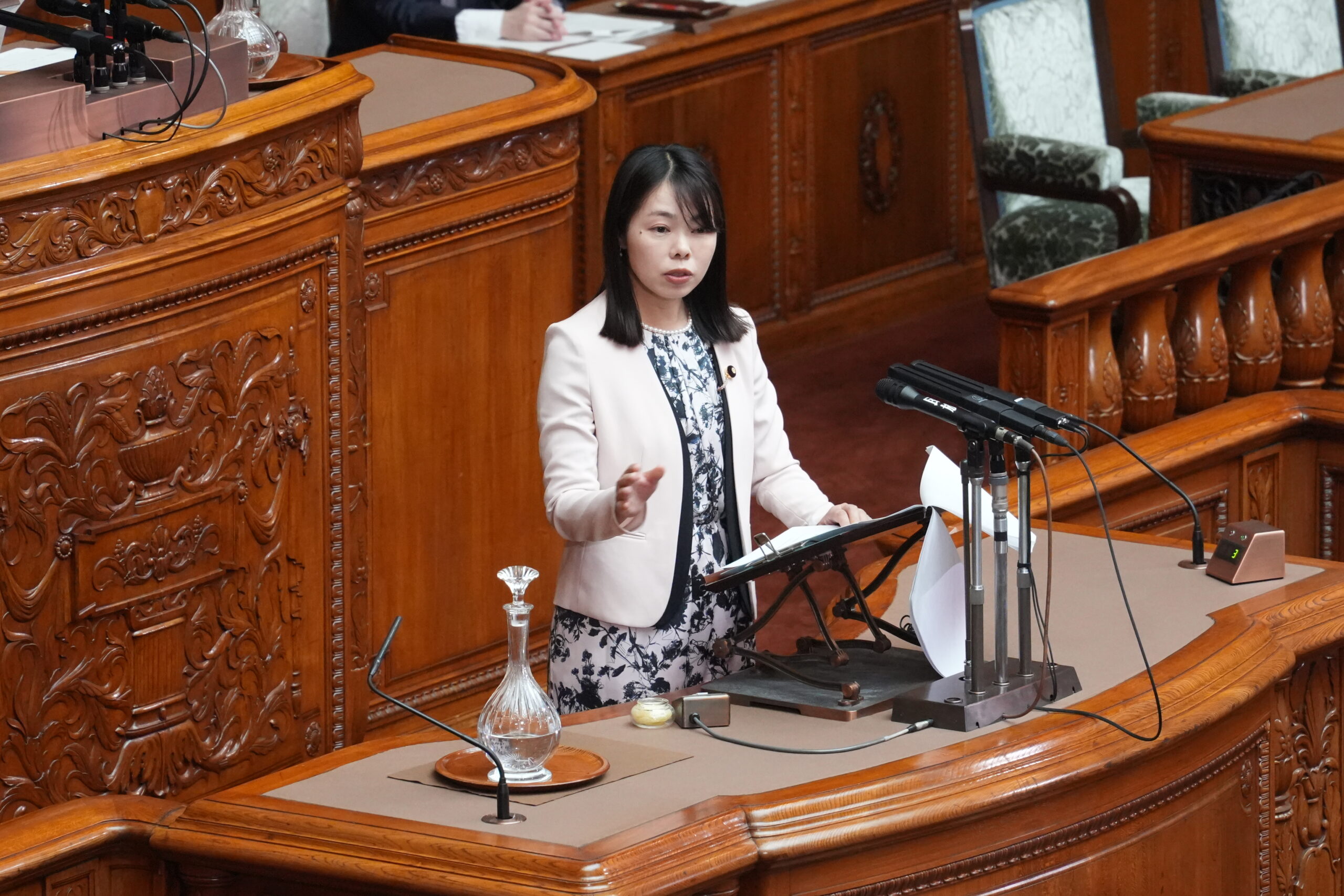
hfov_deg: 6.9
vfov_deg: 4.6
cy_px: 448
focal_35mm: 300
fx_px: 11200
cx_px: 672
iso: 6400
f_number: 5.6
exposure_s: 1/125
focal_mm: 200
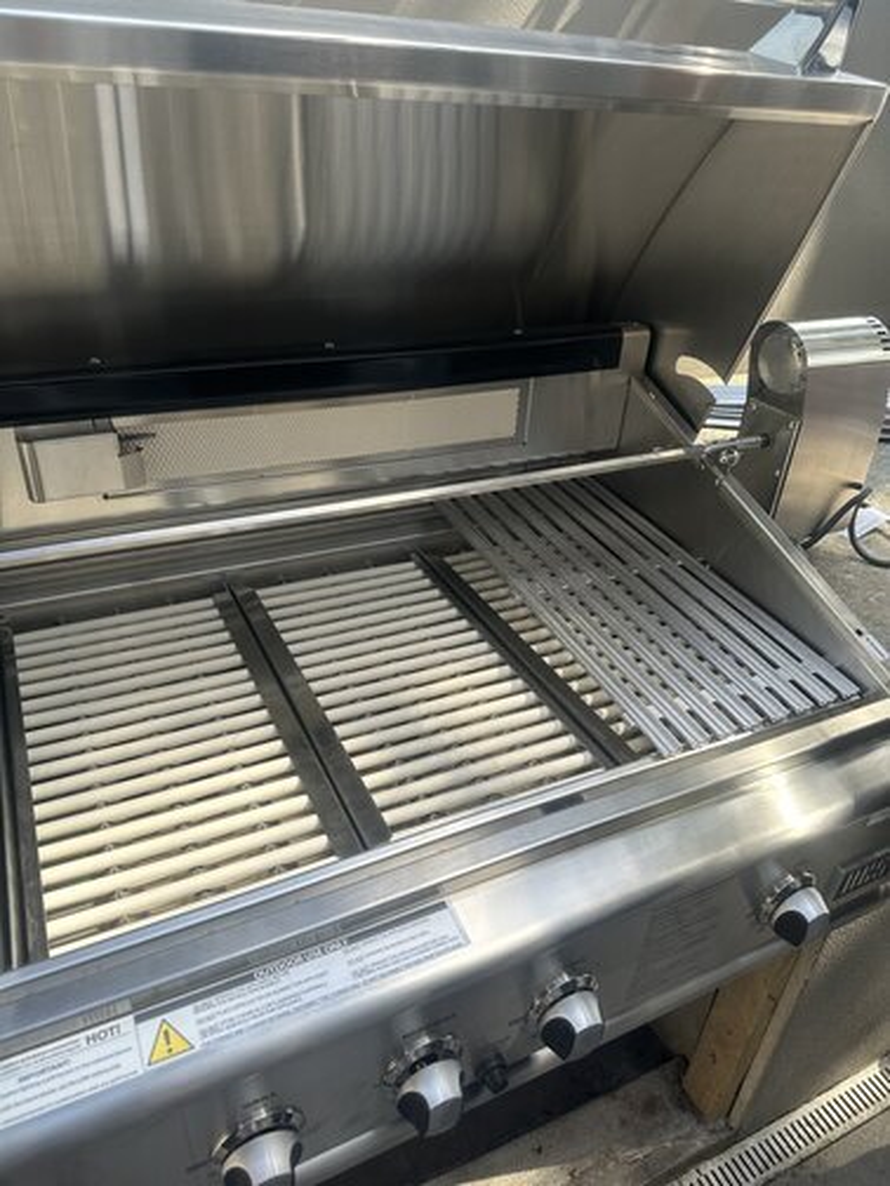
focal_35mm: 24
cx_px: 445
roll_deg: -6.1
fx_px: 823
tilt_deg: -31.0
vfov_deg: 71.6
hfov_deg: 56.8
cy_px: 593
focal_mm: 6.86
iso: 80
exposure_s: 1/527
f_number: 1.78
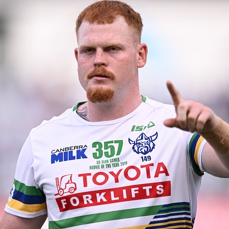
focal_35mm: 590
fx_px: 4416
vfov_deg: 3.0
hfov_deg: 3.0
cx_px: 99
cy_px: 120
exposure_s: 1/1250
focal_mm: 400
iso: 320
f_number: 2.8
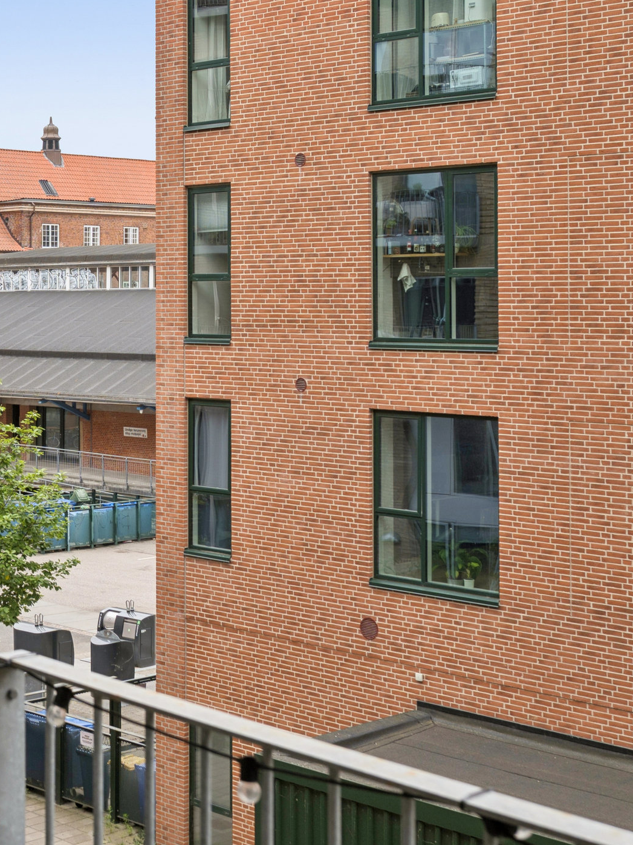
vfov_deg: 31.2
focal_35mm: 62
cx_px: -112
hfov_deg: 22.0
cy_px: 384
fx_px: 1512
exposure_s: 1/80
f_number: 6.3
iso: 110
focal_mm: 30
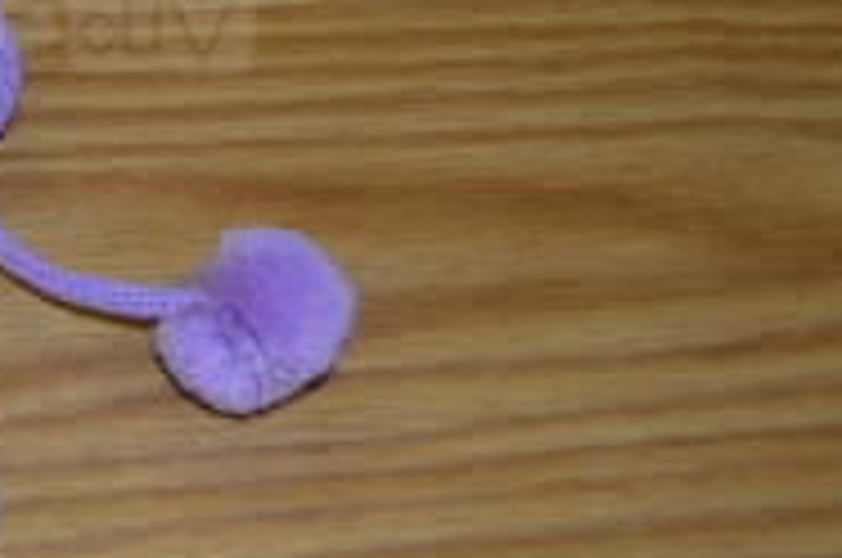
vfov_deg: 12.4
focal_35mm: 108
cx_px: -392
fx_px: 2522
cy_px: -47
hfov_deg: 17.2
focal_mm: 24
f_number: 4
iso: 320
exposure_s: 1/60
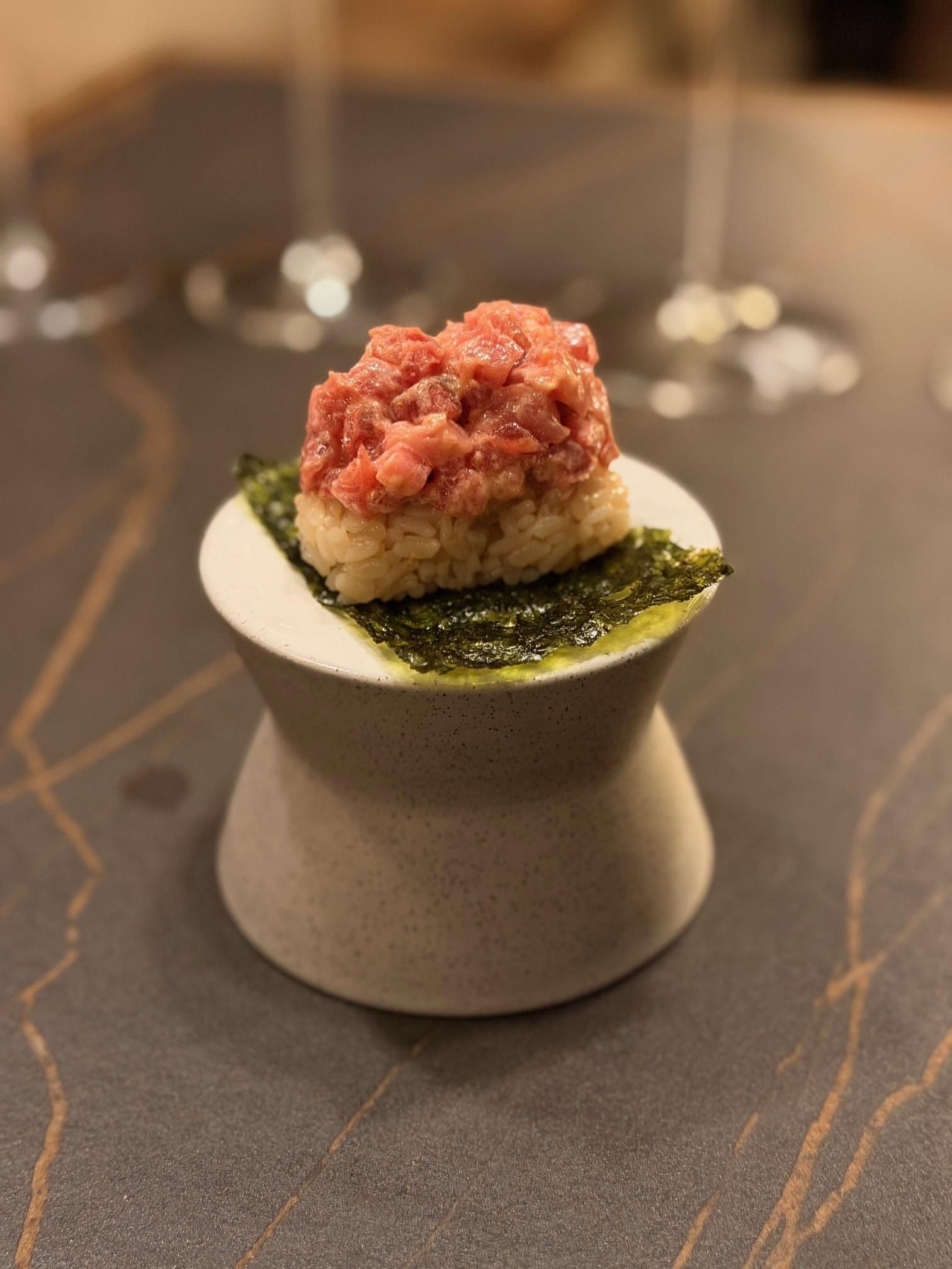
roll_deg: -0.2
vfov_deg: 39.7
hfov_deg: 30.3
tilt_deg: -32.3
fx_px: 1760
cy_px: 634
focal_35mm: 48
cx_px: 476
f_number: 1.78
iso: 800
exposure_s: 1/23
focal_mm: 6.76
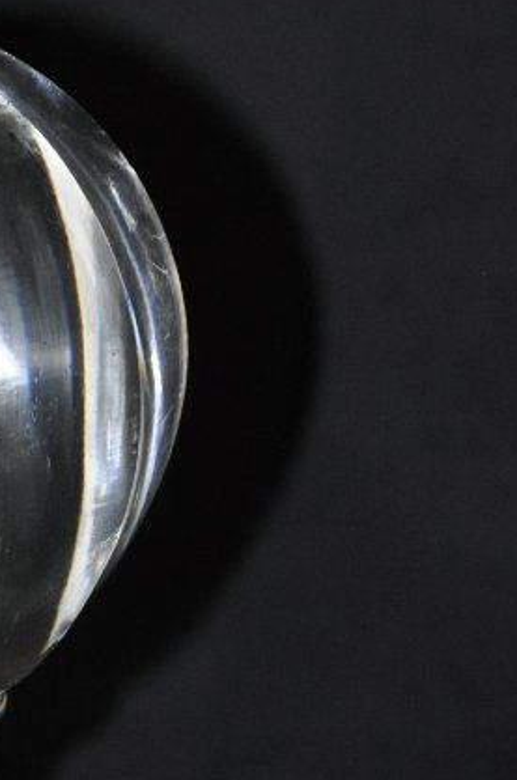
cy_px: 530
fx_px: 9786
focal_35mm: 452
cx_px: -165
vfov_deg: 4.6
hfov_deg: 3.0
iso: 800
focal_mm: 105
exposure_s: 1/60
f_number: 5.6
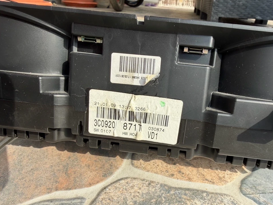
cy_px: 105
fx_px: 197
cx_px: 139
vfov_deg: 54.9
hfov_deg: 69.4
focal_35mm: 25
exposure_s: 1/777
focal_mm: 2.22
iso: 32
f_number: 2.2
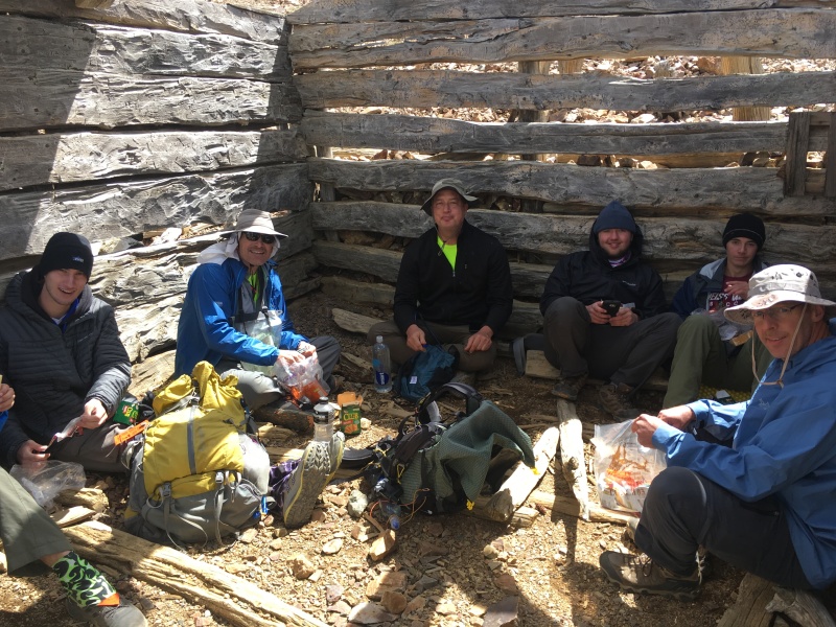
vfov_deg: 48.2
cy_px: 314
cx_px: 418
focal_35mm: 29
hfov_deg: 61.7
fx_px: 700
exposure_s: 1/353
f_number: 2.2
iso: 25
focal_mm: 4.15
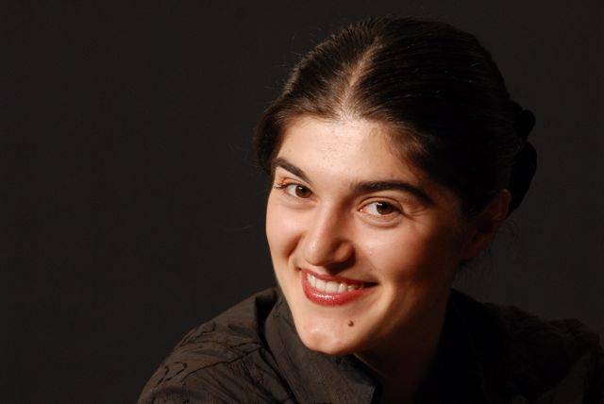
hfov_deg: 6.9
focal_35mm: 300
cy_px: 202
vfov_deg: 4.6
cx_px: 302
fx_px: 5038
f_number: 5.6
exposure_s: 1/60
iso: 800
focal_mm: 200
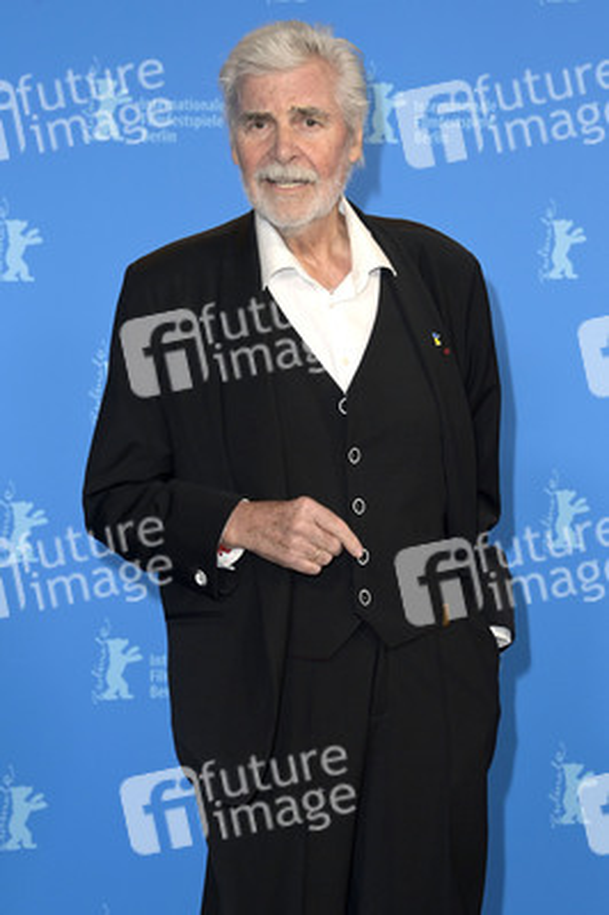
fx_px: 1779
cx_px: 304
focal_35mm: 70
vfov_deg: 28.9
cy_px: 458
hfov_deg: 19.4
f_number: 5.6
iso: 1000
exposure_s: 1/250
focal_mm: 70
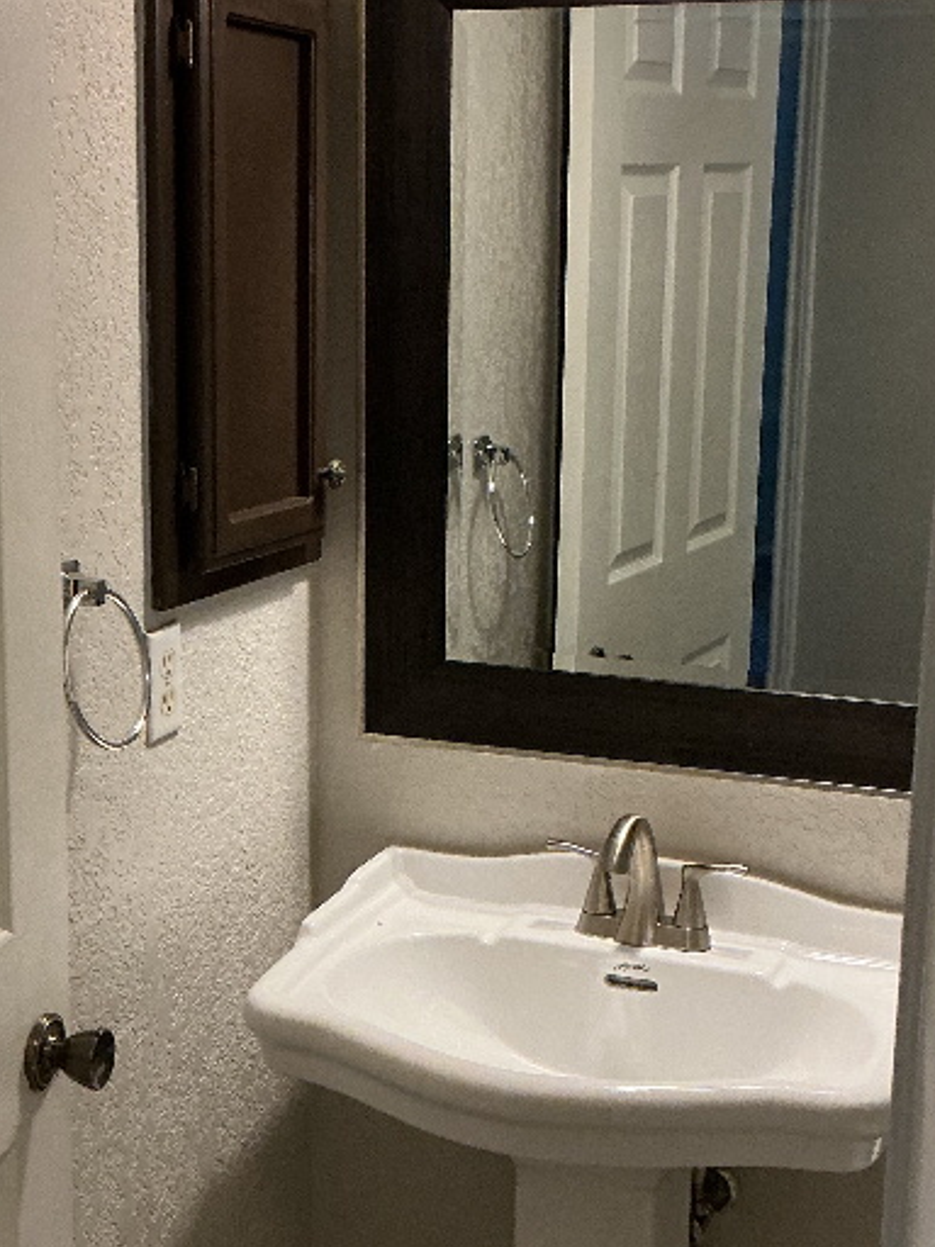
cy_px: 694
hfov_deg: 25.2
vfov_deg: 33.2
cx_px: 387
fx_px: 2089
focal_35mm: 58
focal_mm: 3
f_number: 1.8
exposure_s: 1/60
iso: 250
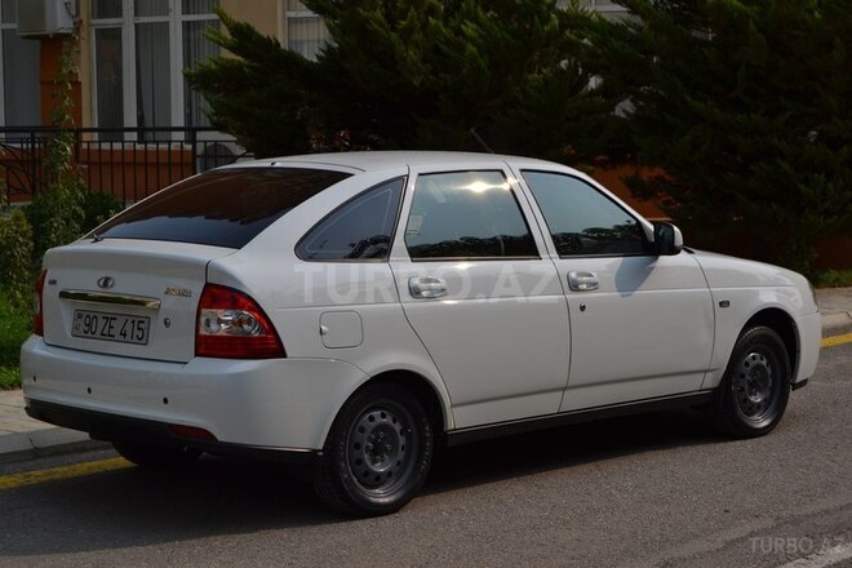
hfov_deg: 28.1
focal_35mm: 72
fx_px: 1704
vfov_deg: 18.9
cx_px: 426
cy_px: 284
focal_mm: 48
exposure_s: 1/400
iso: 100
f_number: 10
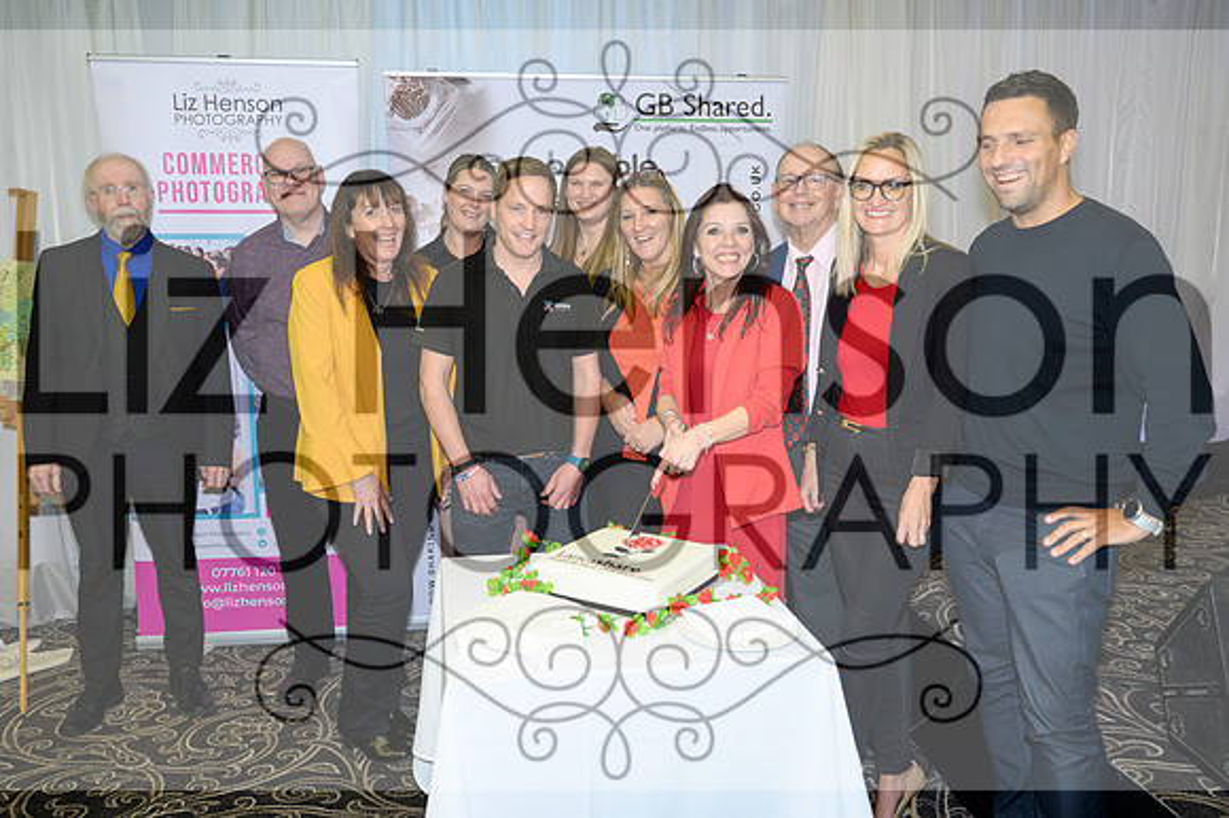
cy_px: 384
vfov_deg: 42.8
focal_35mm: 31
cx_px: 609
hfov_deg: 60.9
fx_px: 1044
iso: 2500
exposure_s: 1/100
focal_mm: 28.5
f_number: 4.5
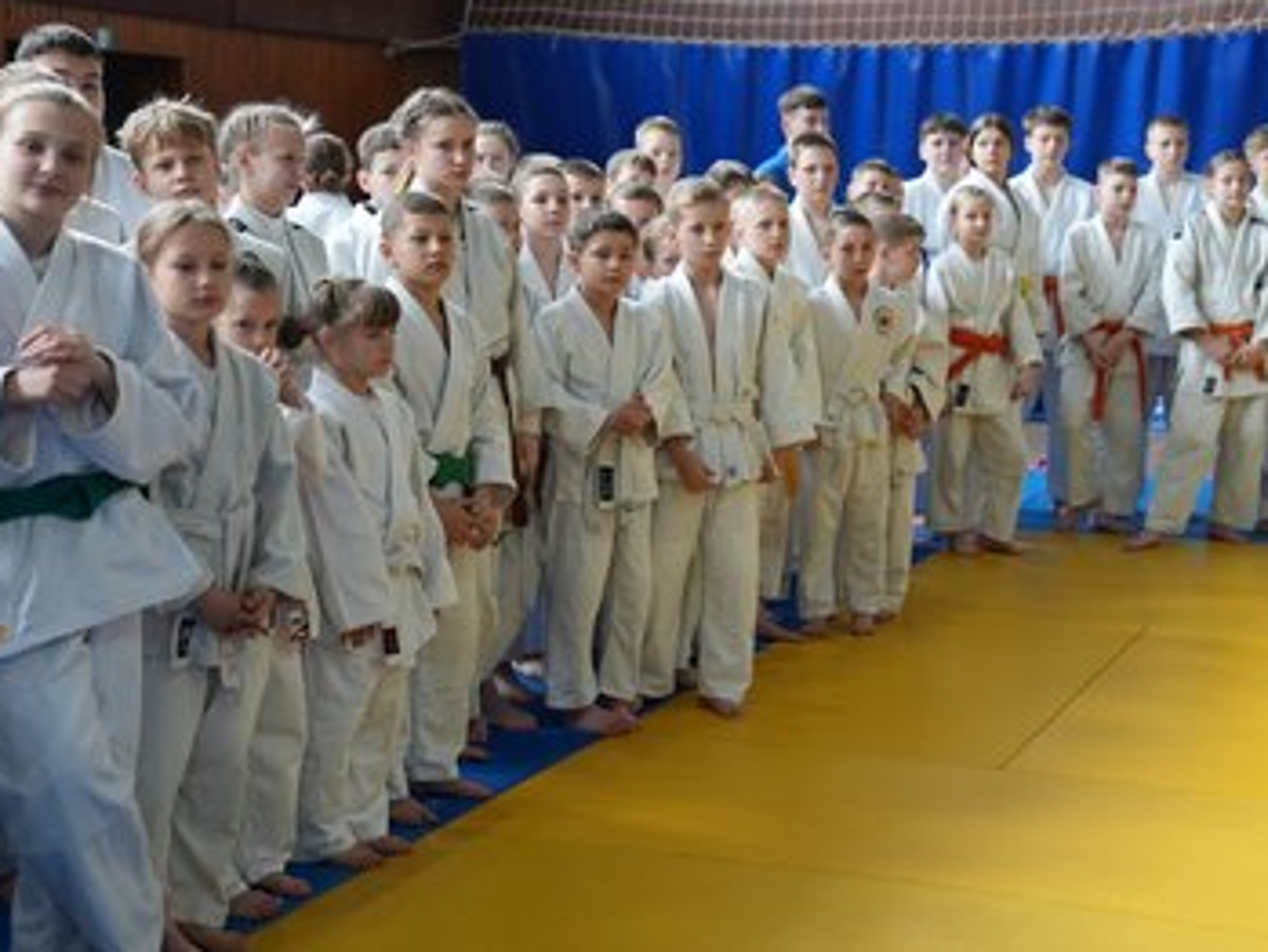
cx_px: 643
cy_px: 471
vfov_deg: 22.9
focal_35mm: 64
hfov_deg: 30.3
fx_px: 2345
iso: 2000
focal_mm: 58
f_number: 3.2
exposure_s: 1/250
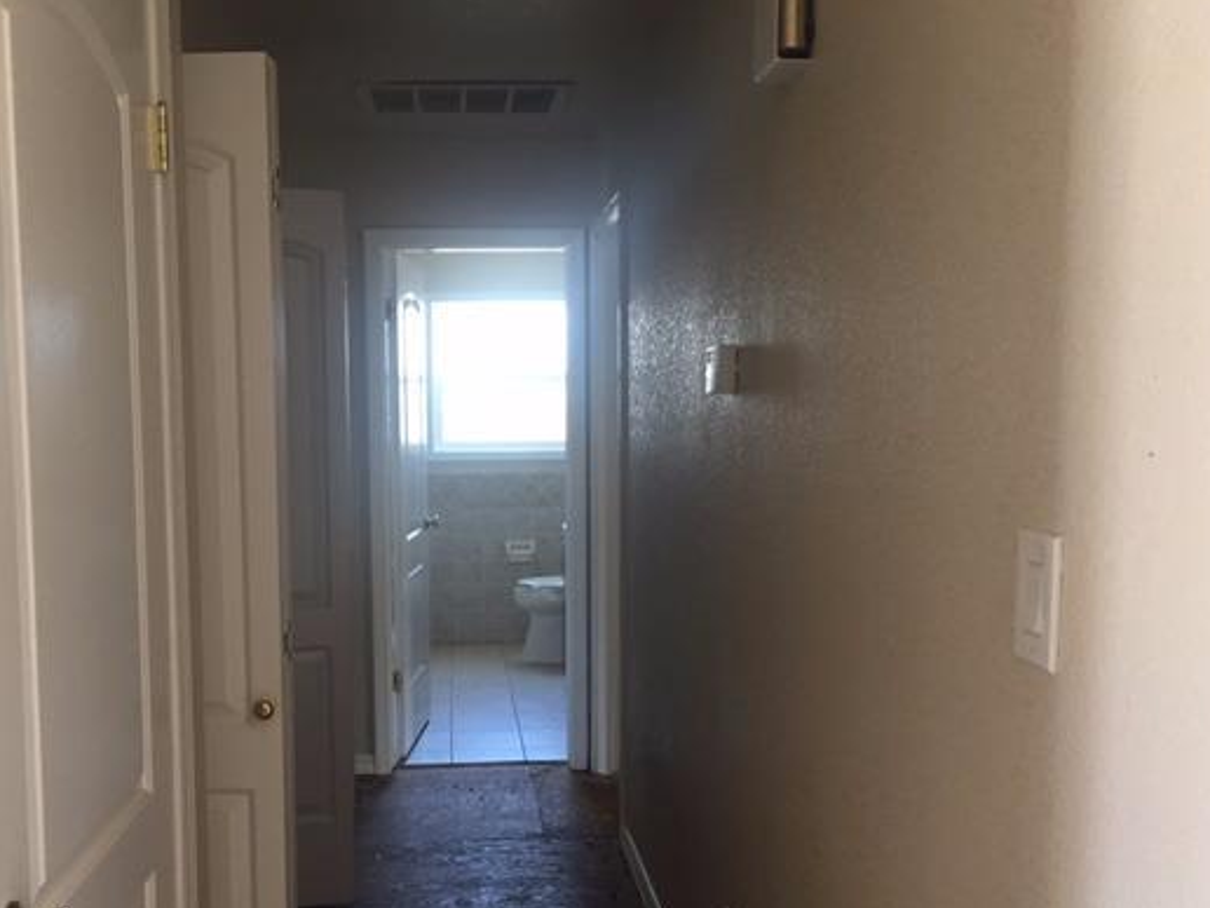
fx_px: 1258
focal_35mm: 36
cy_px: 544
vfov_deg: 39.5
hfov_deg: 51.2
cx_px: 523
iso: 64
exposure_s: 1/15
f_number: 2.2
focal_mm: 4.15
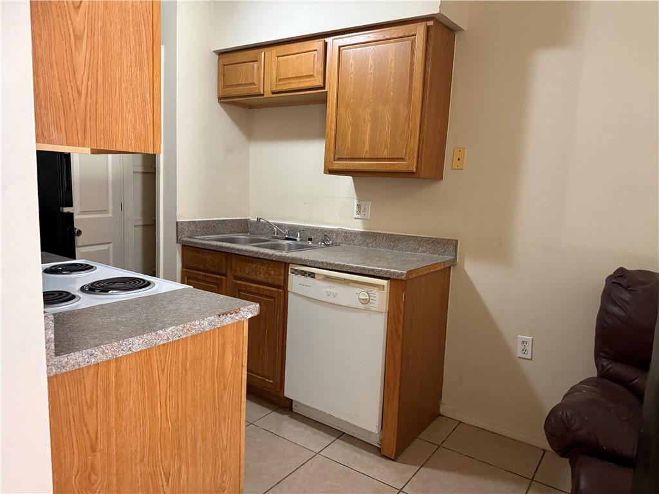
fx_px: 457
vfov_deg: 56.8
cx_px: 330
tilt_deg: -7.8
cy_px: 247
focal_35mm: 24
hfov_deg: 71.6
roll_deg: -1.3
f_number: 1.78
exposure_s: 1/60
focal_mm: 6.76
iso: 800
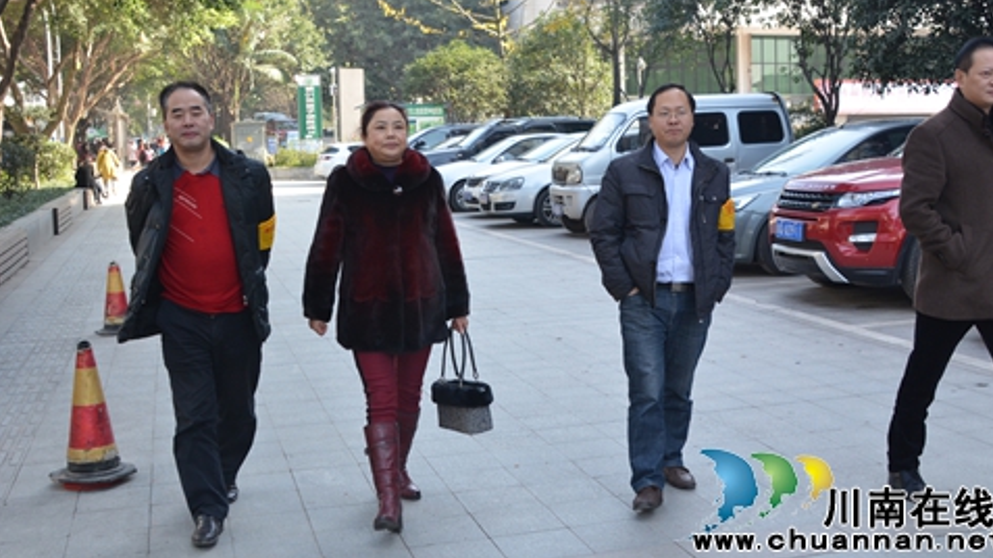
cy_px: 224
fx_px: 1211
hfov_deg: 44.6
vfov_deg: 25.9
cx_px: 514
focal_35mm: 46
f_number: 8
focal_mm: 28
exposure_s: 1/180
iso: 640
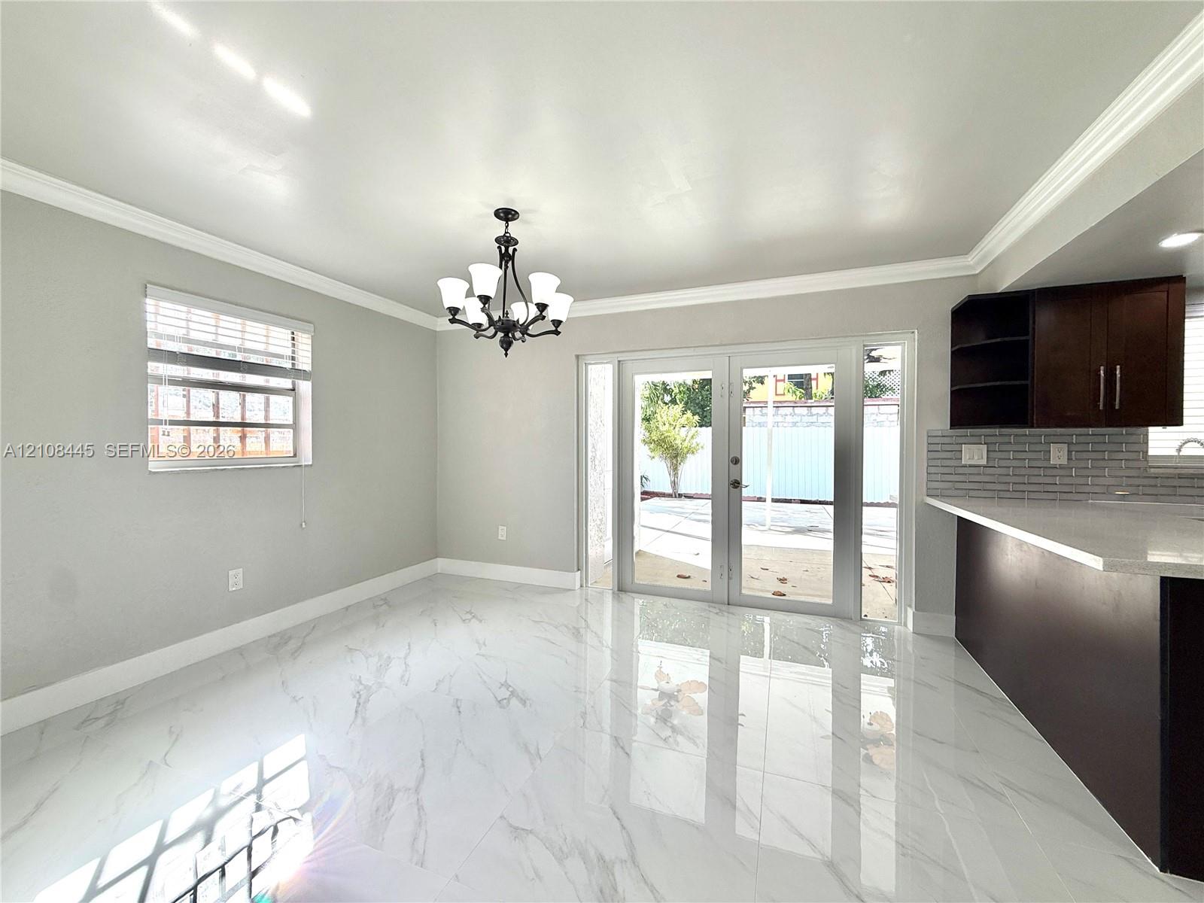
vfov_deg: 85.7
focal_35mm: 14
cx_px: 602
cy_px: 452
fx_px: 487
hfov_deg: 102.1
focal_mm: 2.22
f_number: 2.2
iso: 40
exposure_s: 1/174
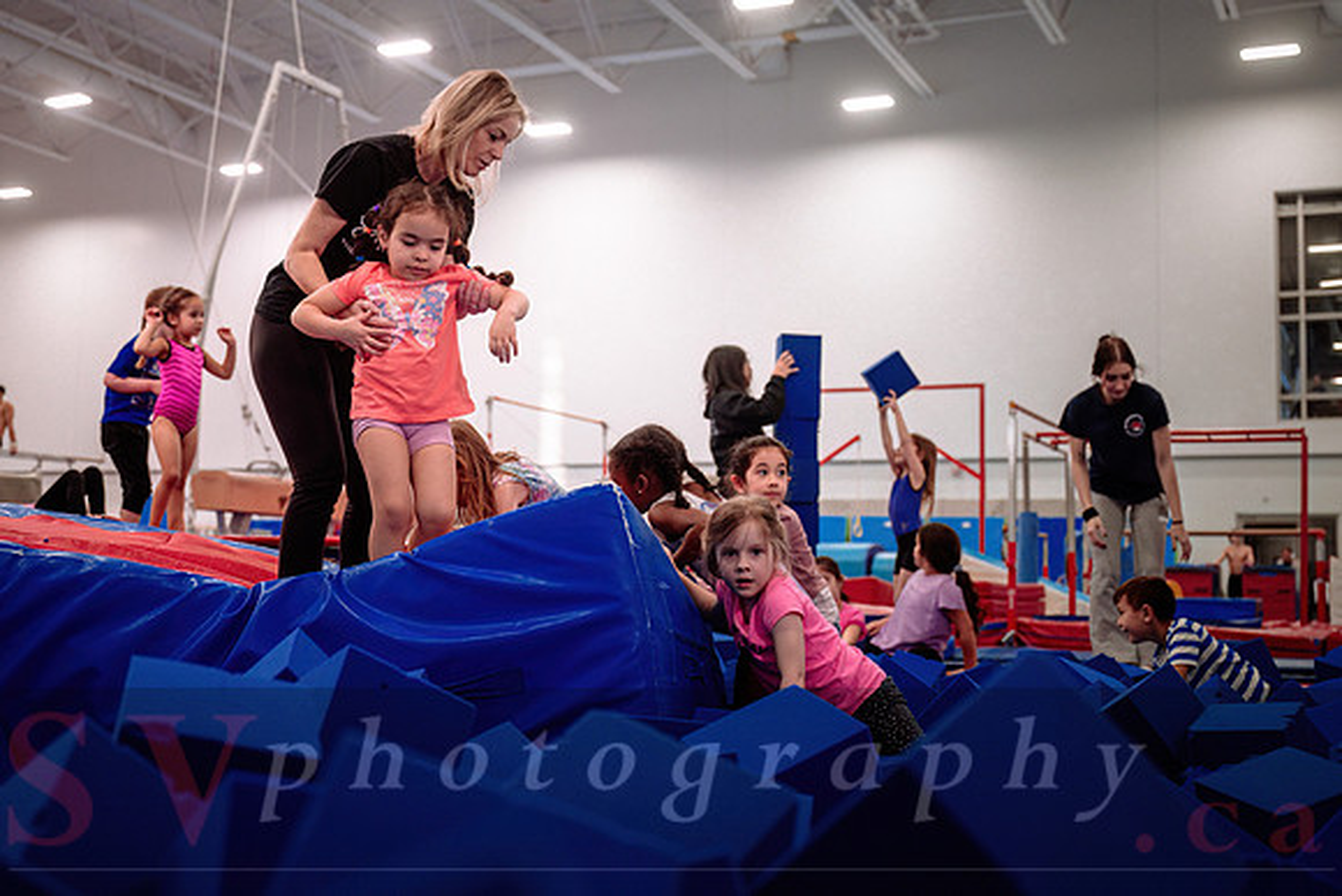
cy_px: 438
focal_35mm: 42
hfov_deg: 46.5
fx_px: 1562
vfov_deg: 32.0
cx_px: 637
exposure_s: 1/400
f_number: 2.8
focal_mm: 37
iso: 1600
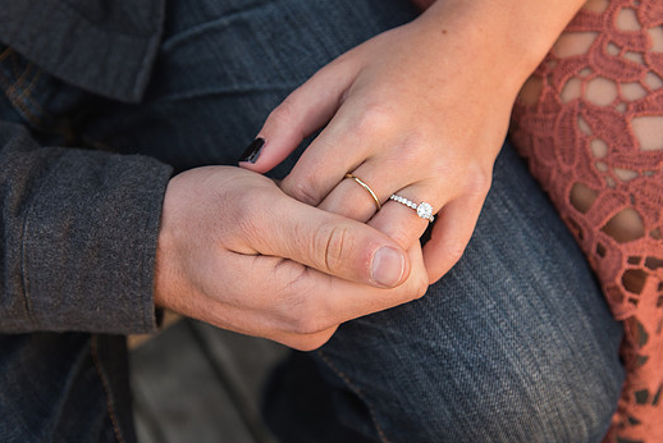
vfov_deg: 24.2
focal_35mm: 56
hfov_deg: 35.6
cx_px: 292
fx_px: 1032
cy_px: 220
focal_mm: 48
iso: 250
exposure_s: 1/80
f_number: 2.8
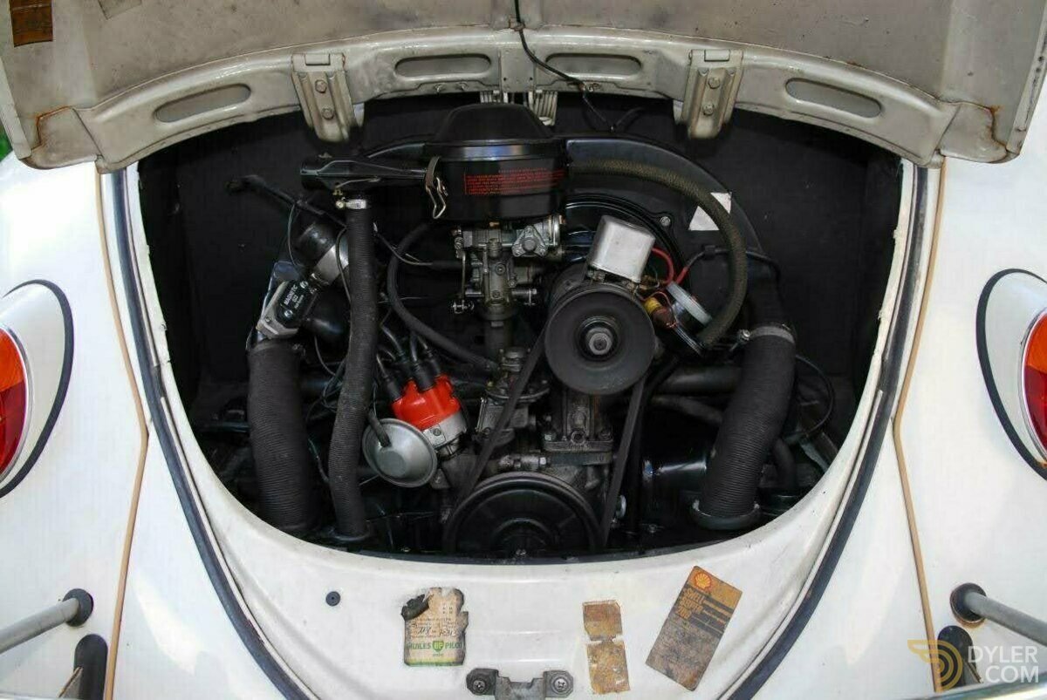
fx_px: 873
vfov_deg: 43.7
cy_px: 350
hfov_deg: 61.9
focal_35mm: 30
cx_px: 524
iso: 200
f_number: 5
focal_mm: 20
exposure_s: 1/80
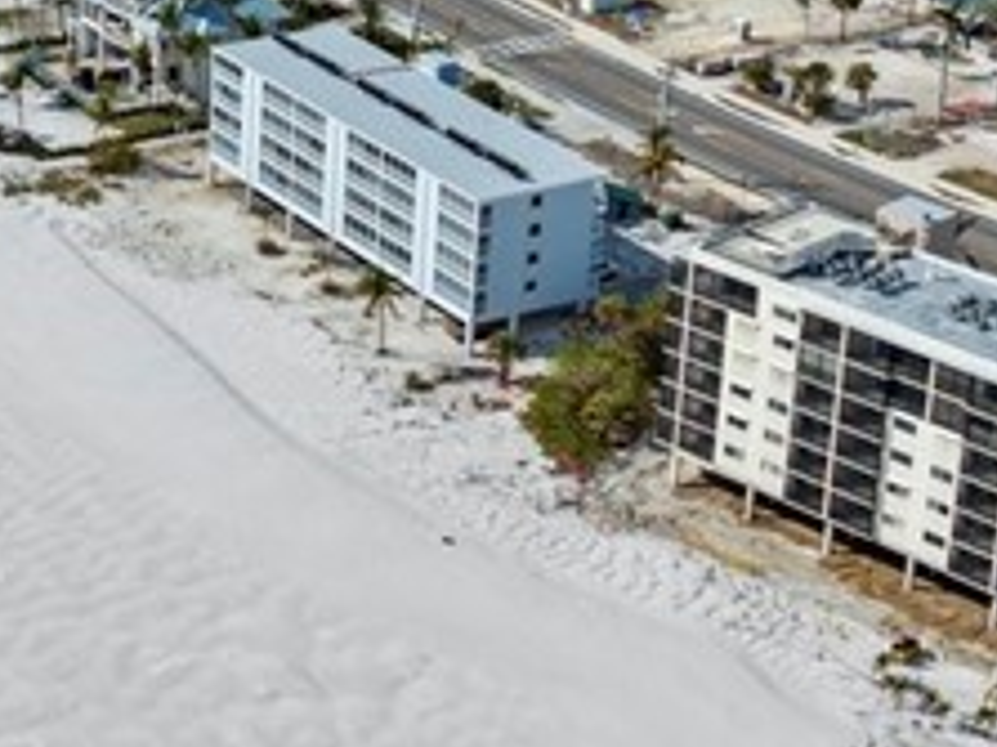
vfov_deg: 13.2
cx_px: -130
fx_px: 3166
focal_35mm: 110
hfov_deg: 17.2
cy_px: -31
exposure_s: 1/3200
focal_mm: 12.29
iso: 100
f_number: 2.8
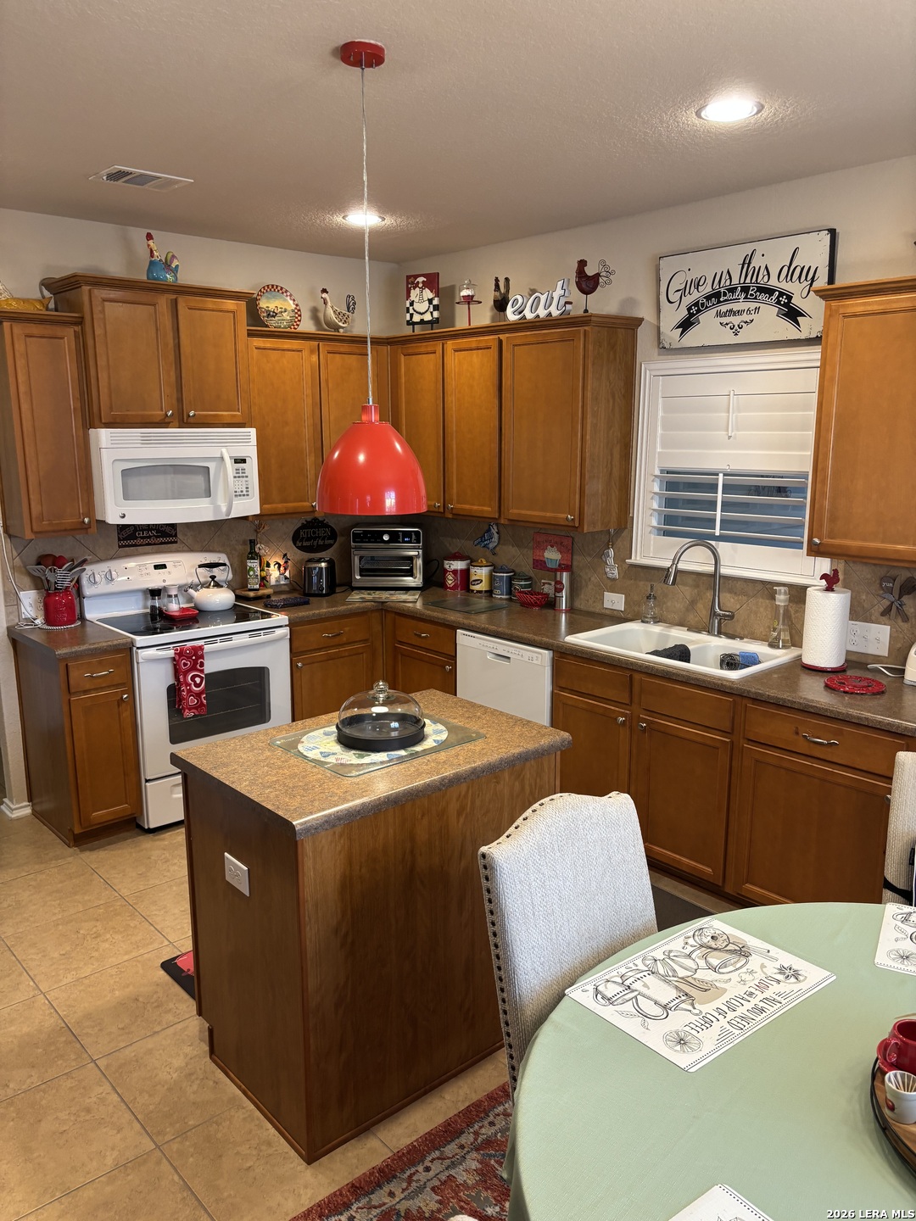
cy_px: 610
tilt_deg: -11.6
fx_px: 917
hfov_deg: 53.1
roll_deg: -0.2
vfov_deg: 67.3
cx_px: 458
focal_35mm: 26
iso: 160
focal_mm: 5.96
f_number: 1.6
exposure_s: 1/60
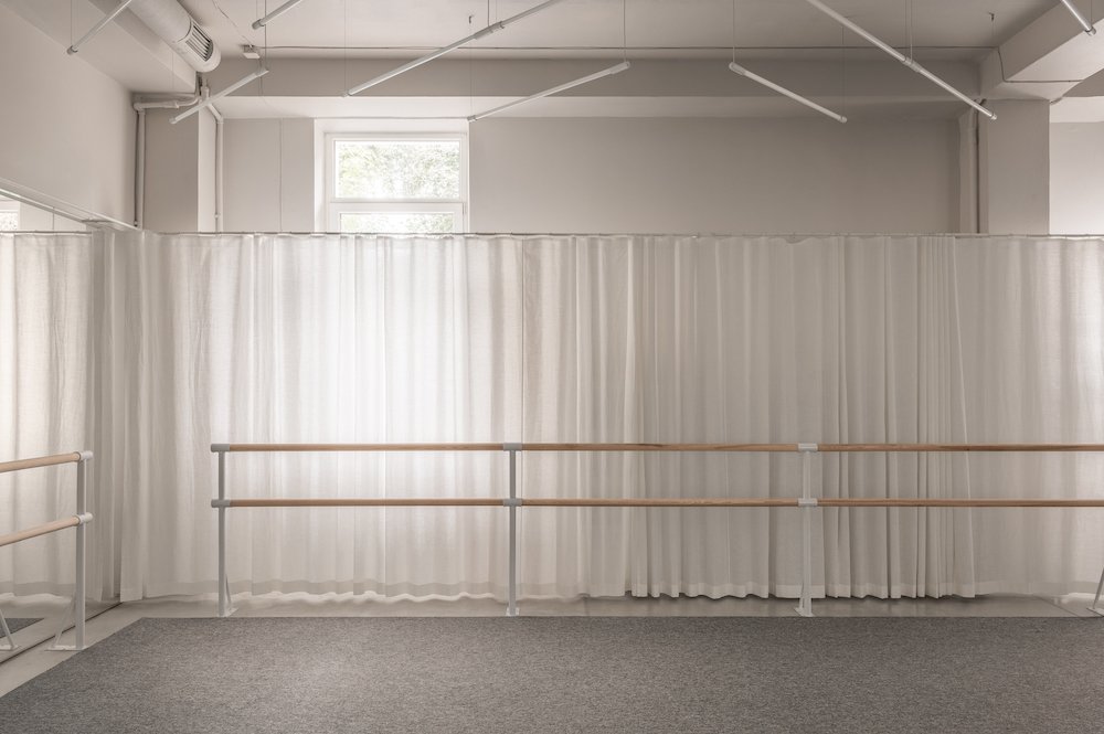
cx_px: 552
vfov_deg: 47.9
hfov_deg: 67.4
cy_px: 367
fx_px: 827
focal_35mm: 27
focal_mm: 27
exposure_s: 1/8
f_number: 13
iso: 200
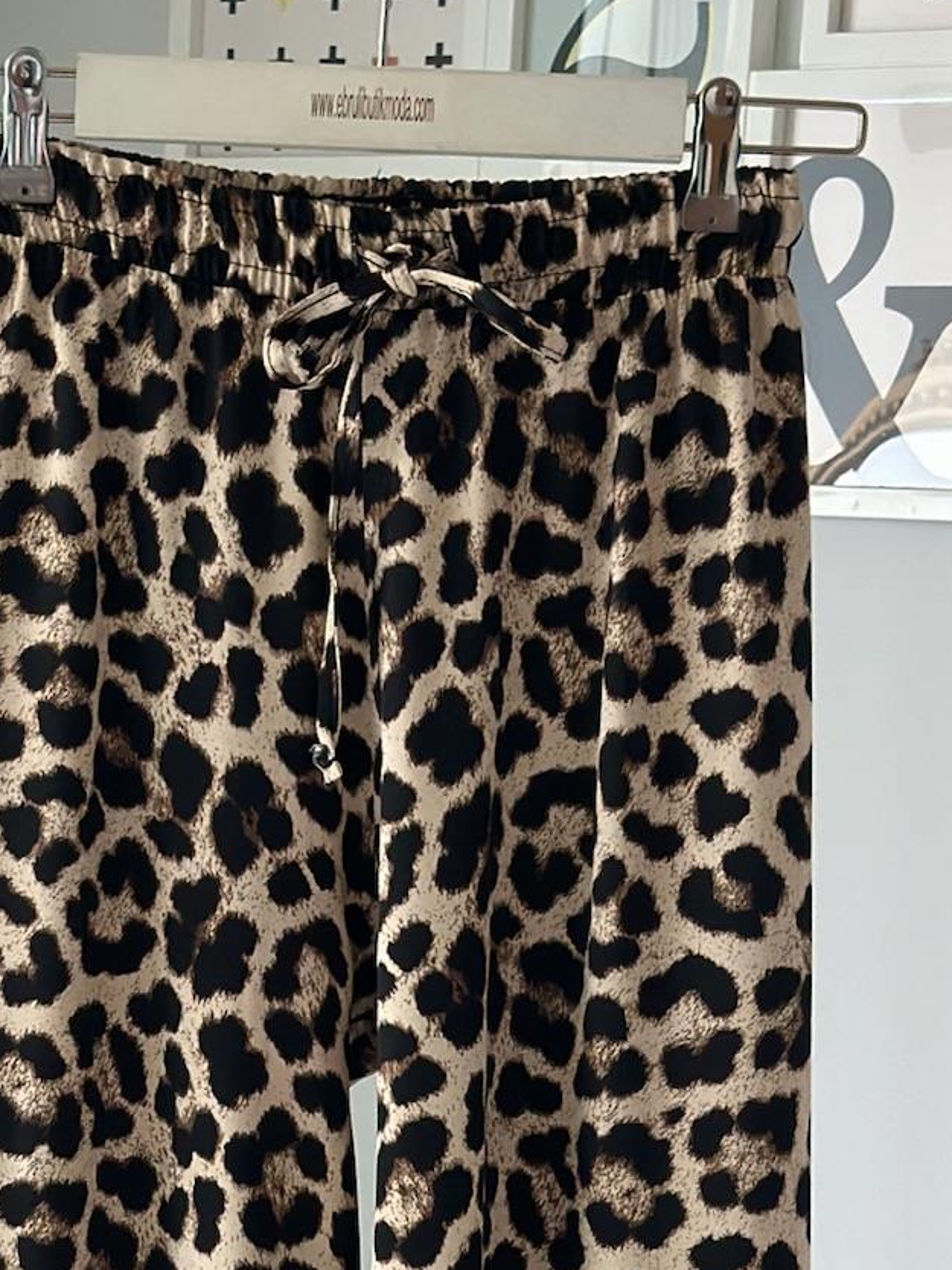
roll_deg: -0.5
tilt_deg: -10.8
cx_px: 105
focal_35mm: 118
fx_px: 4326
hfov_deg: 12.5
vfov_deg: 16.2
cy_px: 1383
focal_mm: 6.86
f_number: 1.78
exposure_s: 1/93
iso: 125
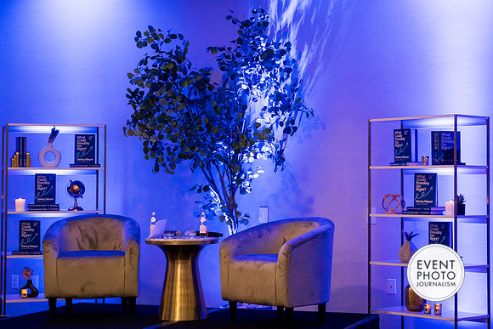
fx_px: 945
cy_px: 164
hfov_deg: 29.2
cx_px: 246
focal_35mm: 69
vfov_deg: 19.7
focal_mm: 46
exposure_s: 1/160
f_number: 5
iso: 2000
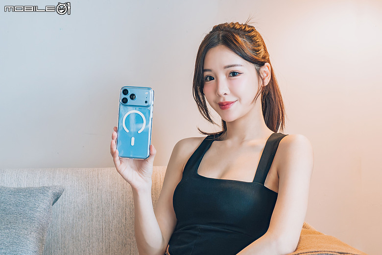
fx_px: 875
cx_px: 191
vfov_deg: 16.6
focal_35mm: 82
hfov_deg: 24.6
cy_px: 128
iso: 2500
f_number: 7.1
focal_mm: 55
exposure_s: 1/100
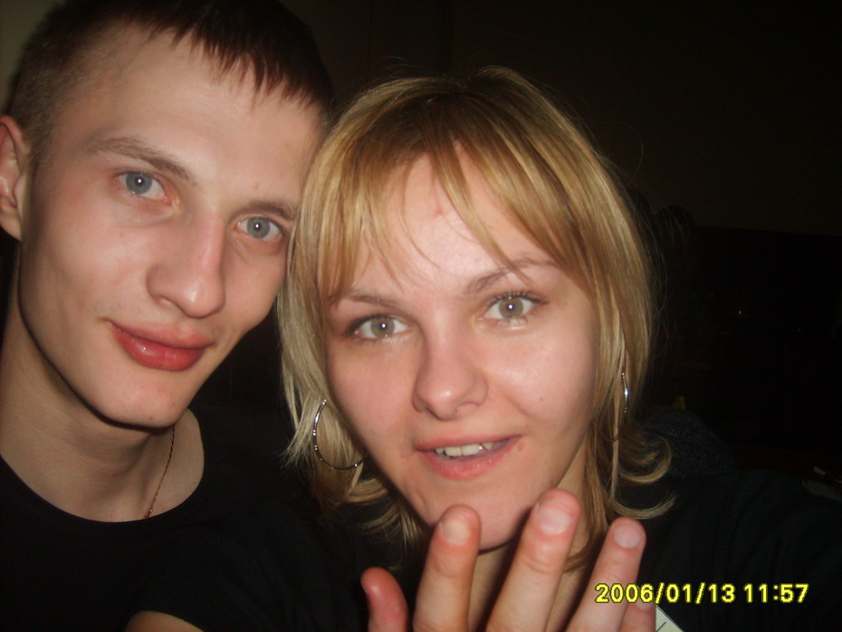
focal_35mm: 35
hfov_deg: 52.6
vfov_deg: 40.7
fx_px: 852
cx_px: 421
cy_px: 316
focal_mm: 5.8
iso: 100
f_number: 2.8
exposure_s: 1/45
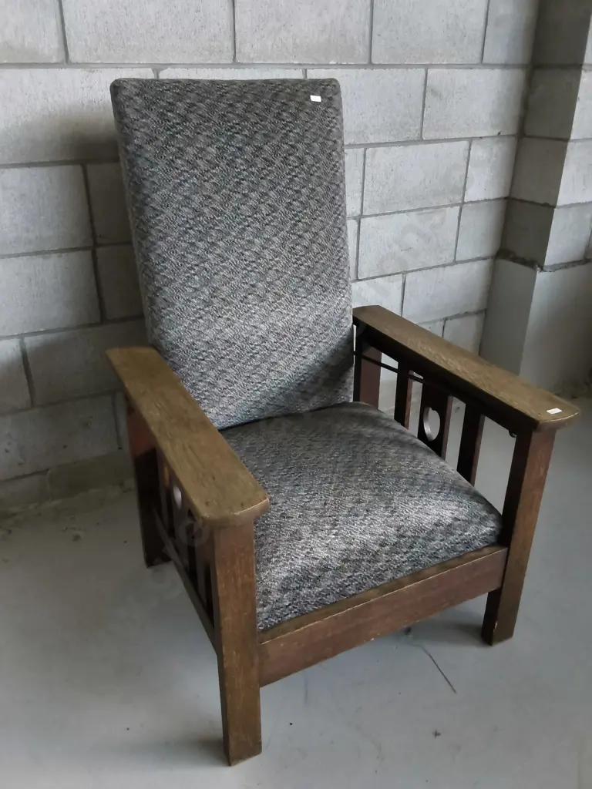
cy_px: 394
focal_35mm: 27
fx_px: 616
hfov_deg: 51.4
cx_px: 296
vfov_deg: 65.3
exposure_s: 1/100
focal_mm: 2.87
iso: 500
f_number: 2
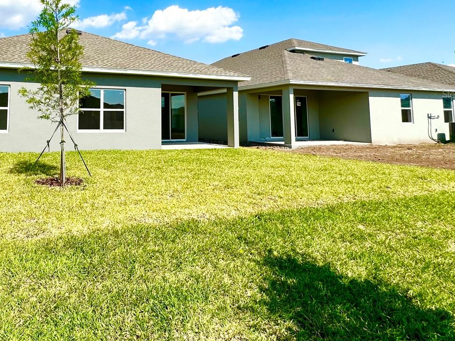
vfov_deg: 56.5
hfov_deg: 69.0
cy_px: 94
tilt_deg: +4.5
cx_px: 113
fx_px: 302
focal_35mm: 23
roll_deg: +2.4
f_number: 2.2
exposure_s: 1/2817
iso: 50
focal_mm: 2.22
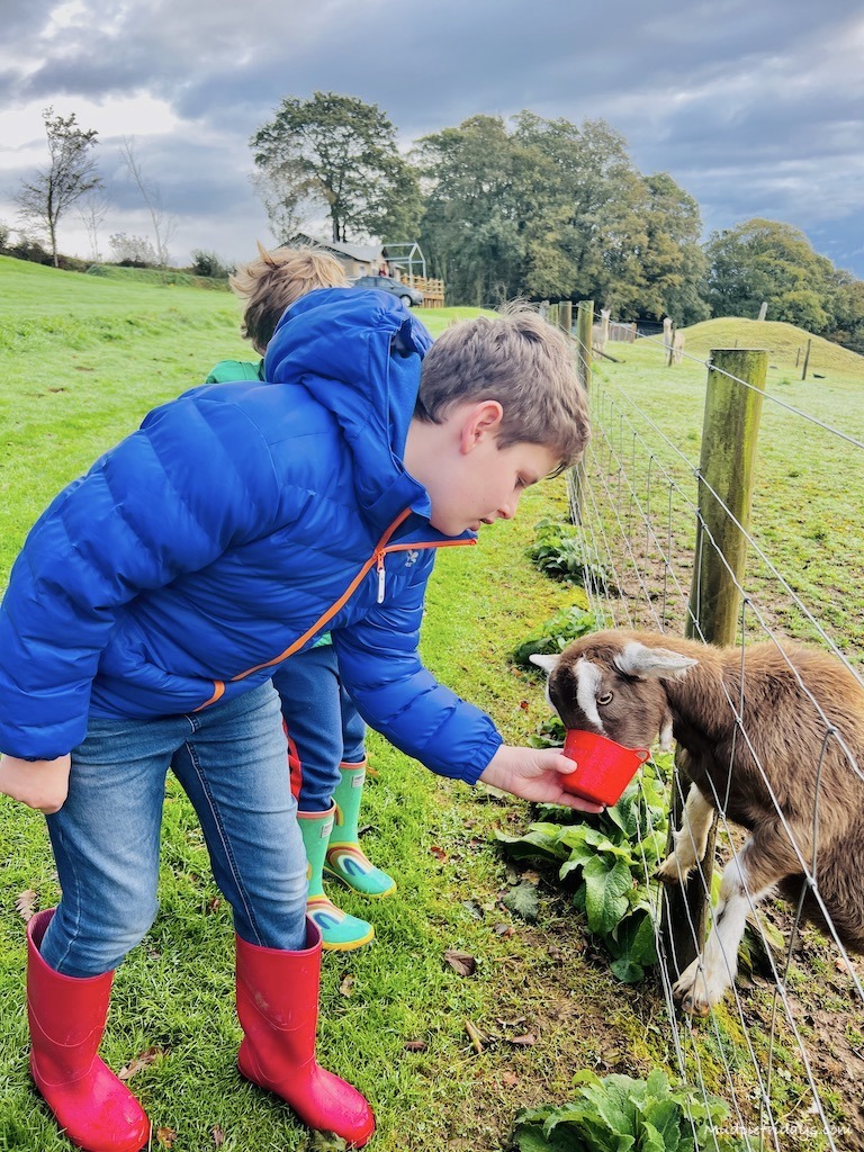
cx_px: 432
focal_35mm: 26
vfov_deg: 67.3
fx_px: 865
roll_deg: +1.3
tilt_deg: -16.7
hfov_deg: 53.1
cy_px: 576
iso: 50
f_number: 1.5
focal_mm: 5.7
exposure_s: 1/175
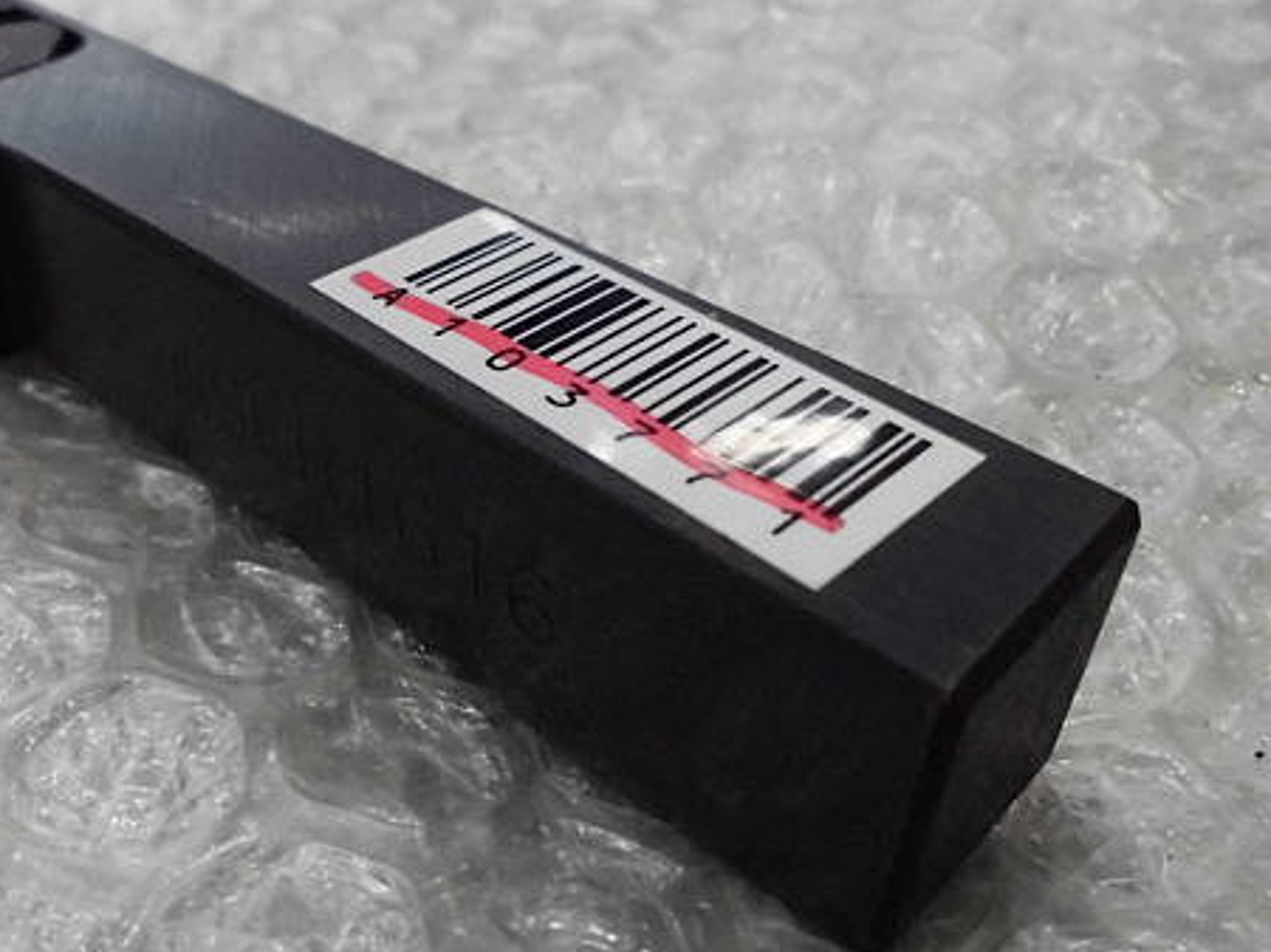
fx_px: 1358
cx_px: 441
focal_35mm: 37
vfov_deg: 38.6
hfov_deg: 49.4
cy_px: 460
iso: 400
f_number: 3.5
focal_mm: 4.6
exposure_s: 1/60
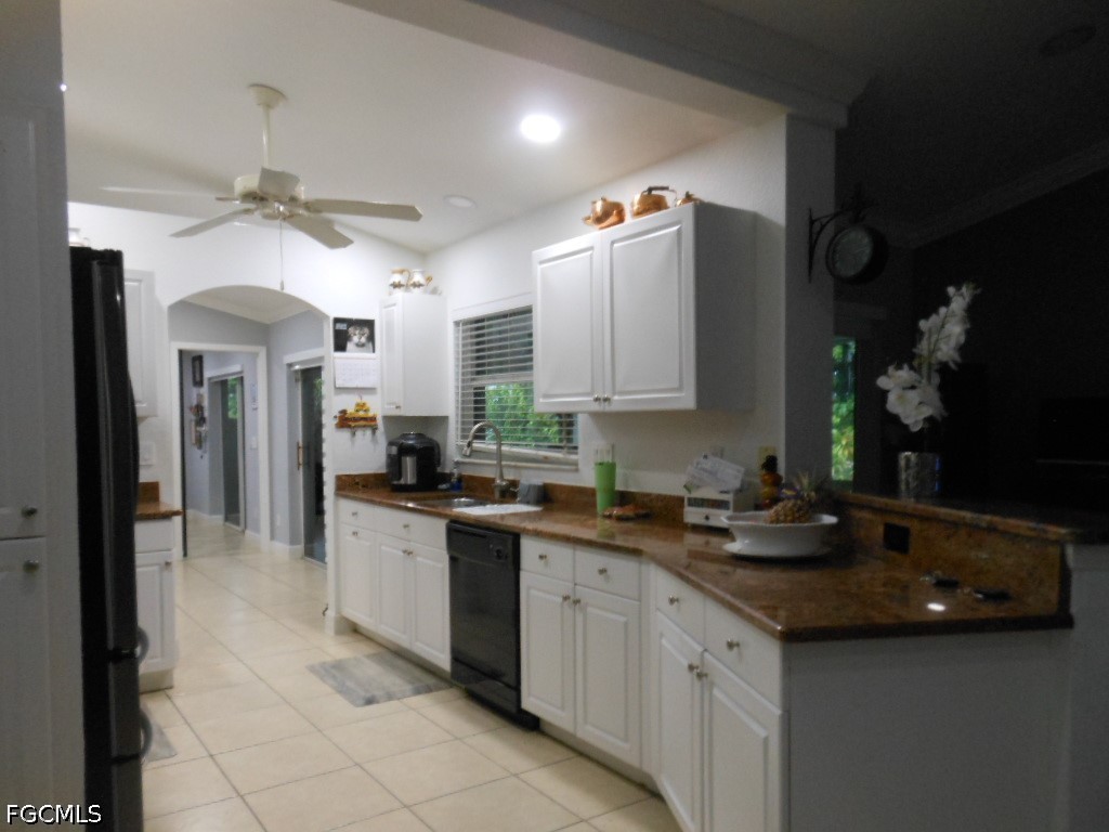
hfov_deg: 69.4
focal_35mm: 25
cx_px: 554
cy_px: 416
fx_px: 801
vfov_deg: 54.9
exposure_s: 1/30
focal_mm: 4.5
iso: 400
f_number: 3.2
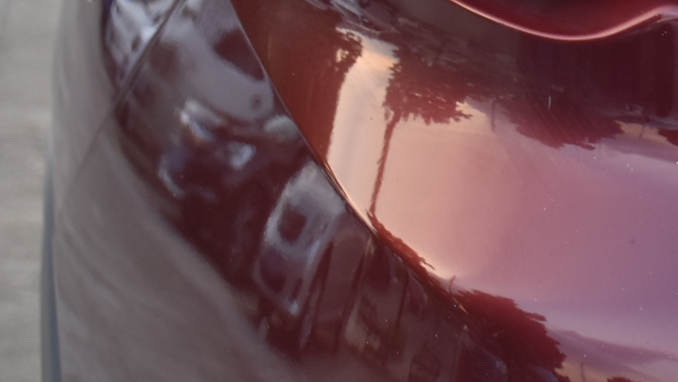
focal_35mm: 171
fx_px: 3075
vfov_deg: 7.0
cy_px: -194
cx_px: 733
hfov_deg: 12.4
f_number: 4.5
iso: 400
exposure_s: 1/80
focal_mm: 32
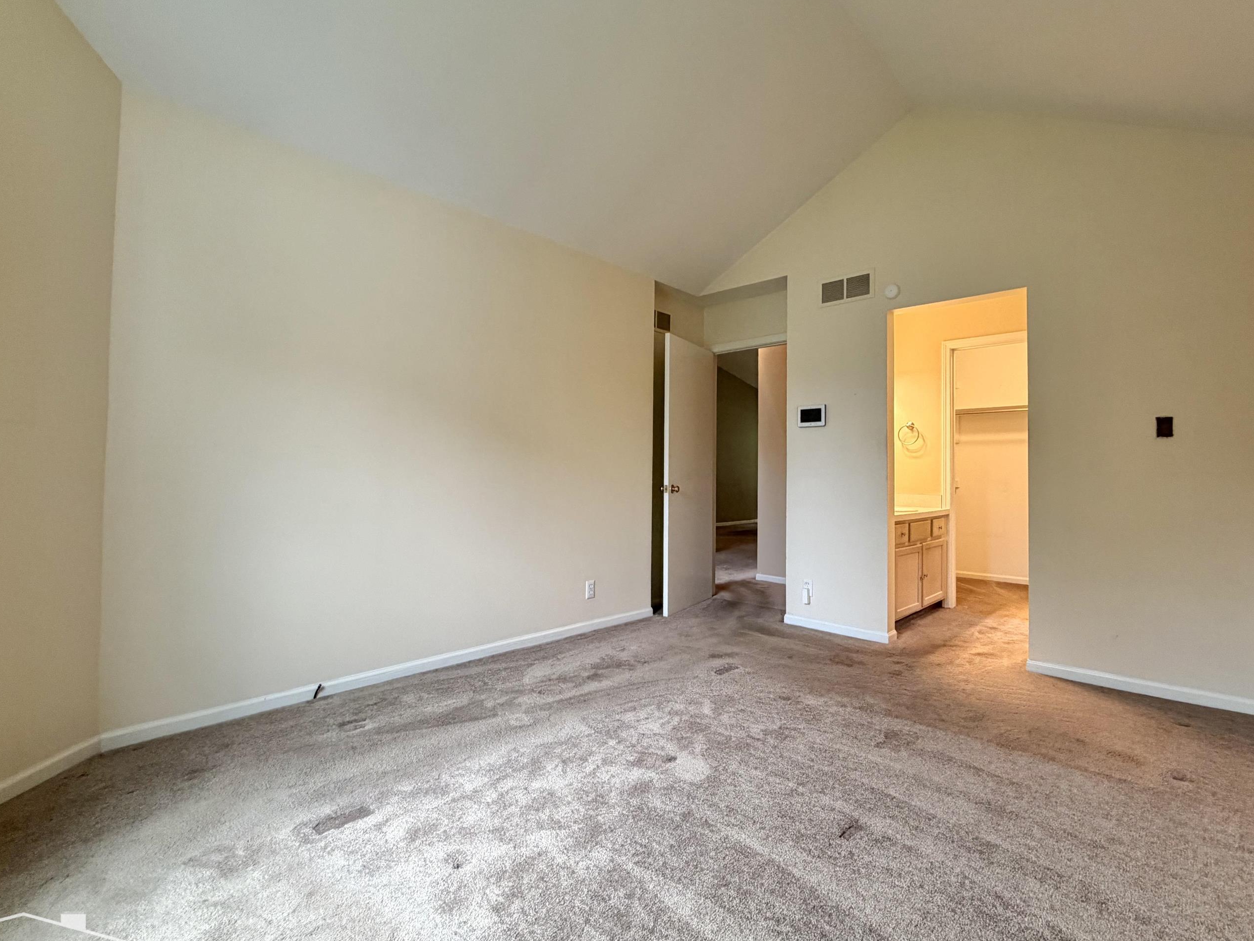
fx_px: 616
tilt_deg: +1.1
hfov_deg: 90.9
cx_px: 661
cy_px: 460
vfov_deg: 74.7
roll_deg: -0.1
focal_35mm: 17
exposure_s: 1/60
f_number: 2.2
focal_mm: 2.22
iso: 320
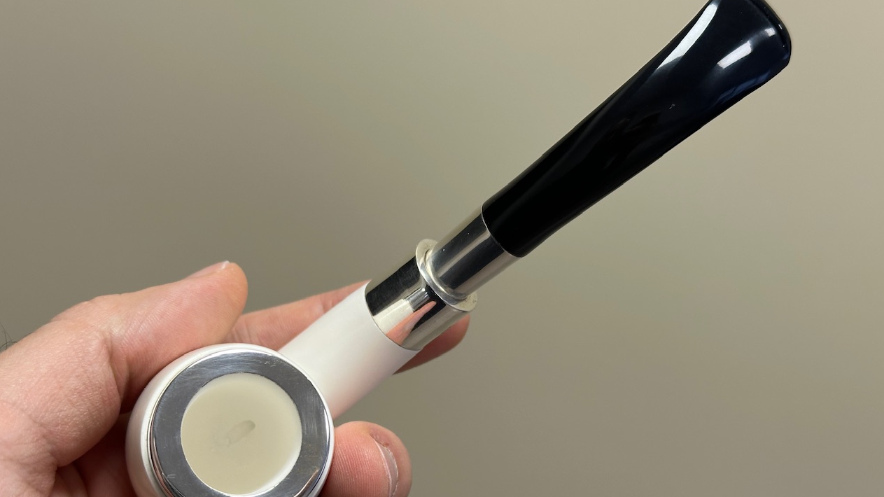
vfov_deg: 22.6
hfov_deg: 39.2
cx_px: 447
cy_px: 295
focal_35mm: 53
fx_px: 1242
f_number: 1.78
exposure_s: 1/111
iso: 80
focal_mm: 6.86
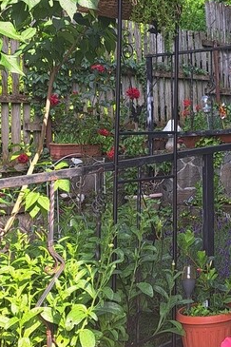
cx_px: 362
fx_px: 674
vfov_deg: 28.2
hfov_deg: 17.2
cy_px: 66
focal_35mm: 70
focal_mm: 5.23
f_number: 1.8
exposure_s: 1/286
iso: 50
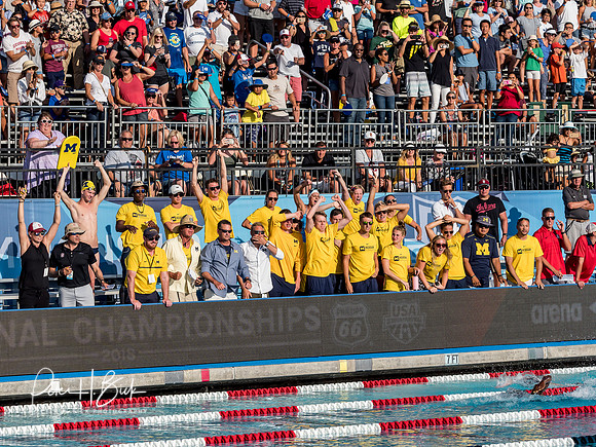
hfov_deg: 13.2
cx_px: 298
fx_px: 2583
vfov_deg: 9.9
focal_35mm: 150
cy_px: 224
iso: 400
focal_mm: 75
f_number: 5.6
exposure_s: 1/2000
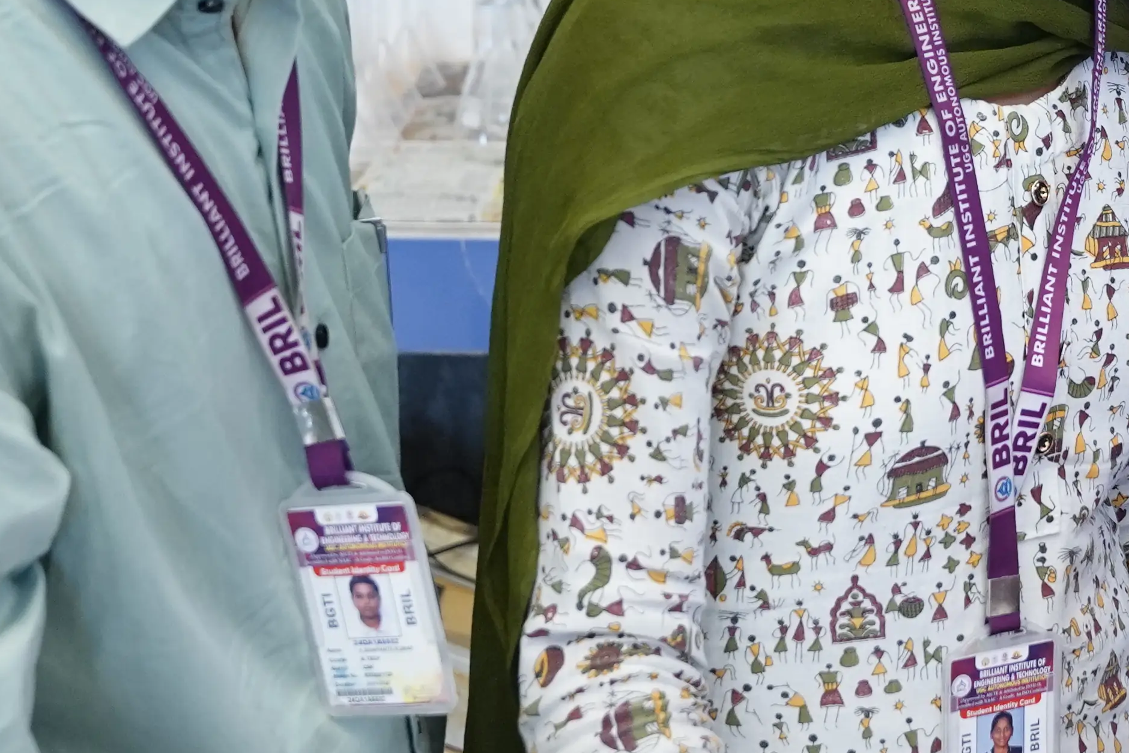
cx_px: 1163
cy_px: 92
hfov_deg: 18.1
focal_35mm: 110
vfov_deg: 12.4
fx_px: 3450
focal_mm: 26
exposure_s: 1/125
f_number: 3.2
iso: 1000
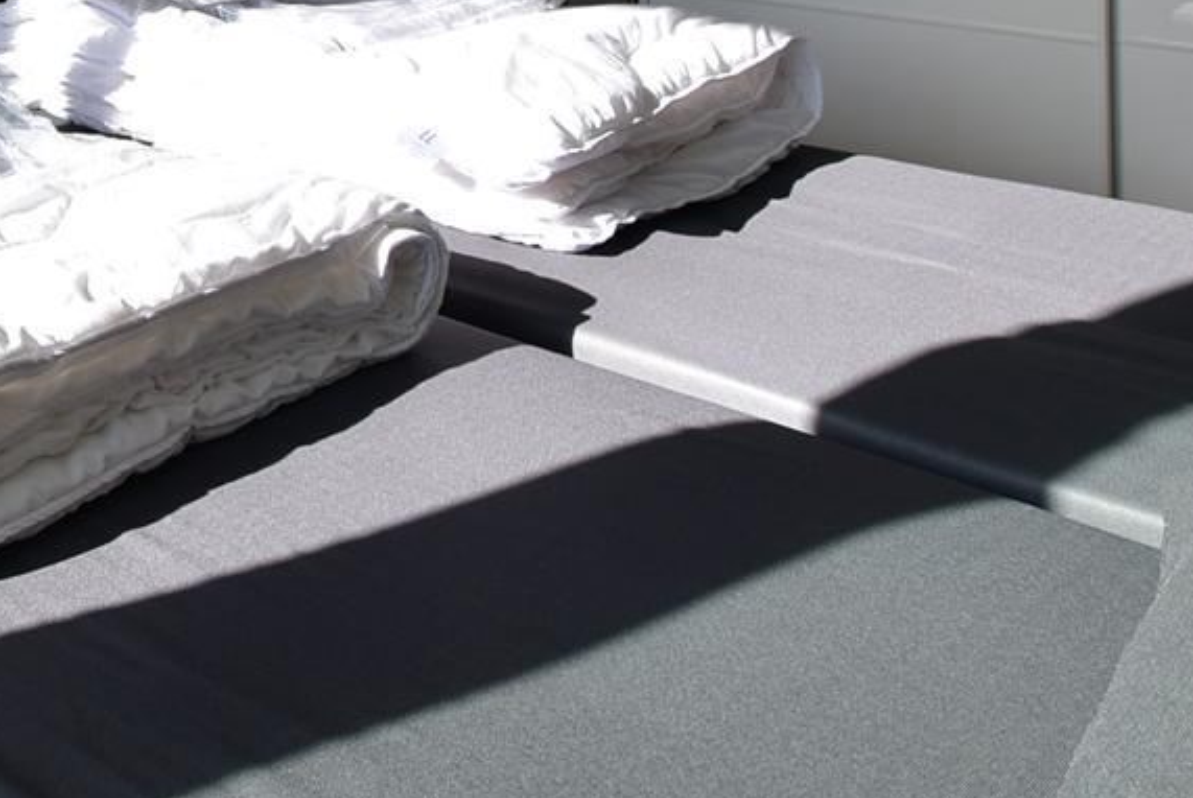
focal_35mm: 42
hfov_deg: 42.5
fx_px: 1393
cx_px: 121
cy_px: -278
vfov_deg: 26.4
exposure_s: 1/200
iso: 100
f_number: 7.1
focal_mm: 10
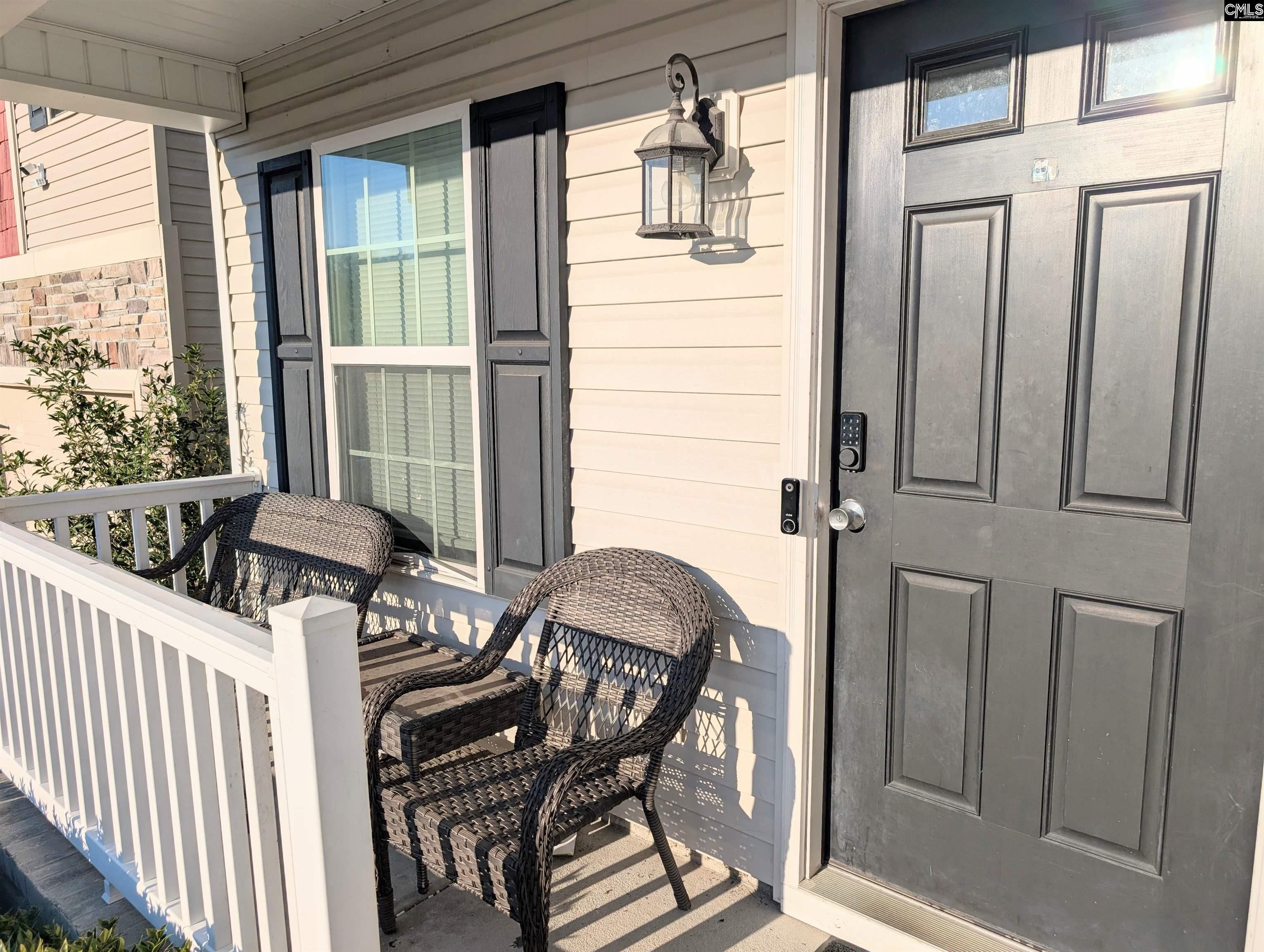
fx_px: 878
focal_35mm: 24
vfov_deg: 56.9
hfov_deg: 71.5
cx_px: 632
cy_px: 476
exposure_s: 1/15873
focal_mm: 6.9
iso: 22
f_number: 1.68
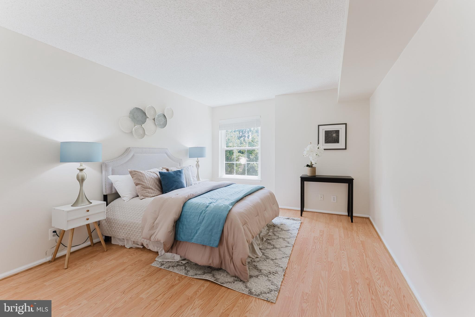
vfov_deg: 81.3
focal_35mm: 14
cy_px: 158
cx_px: 238
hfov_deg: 104.2
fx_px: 185
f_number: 9
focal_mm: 14
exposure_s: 1/13
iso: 200
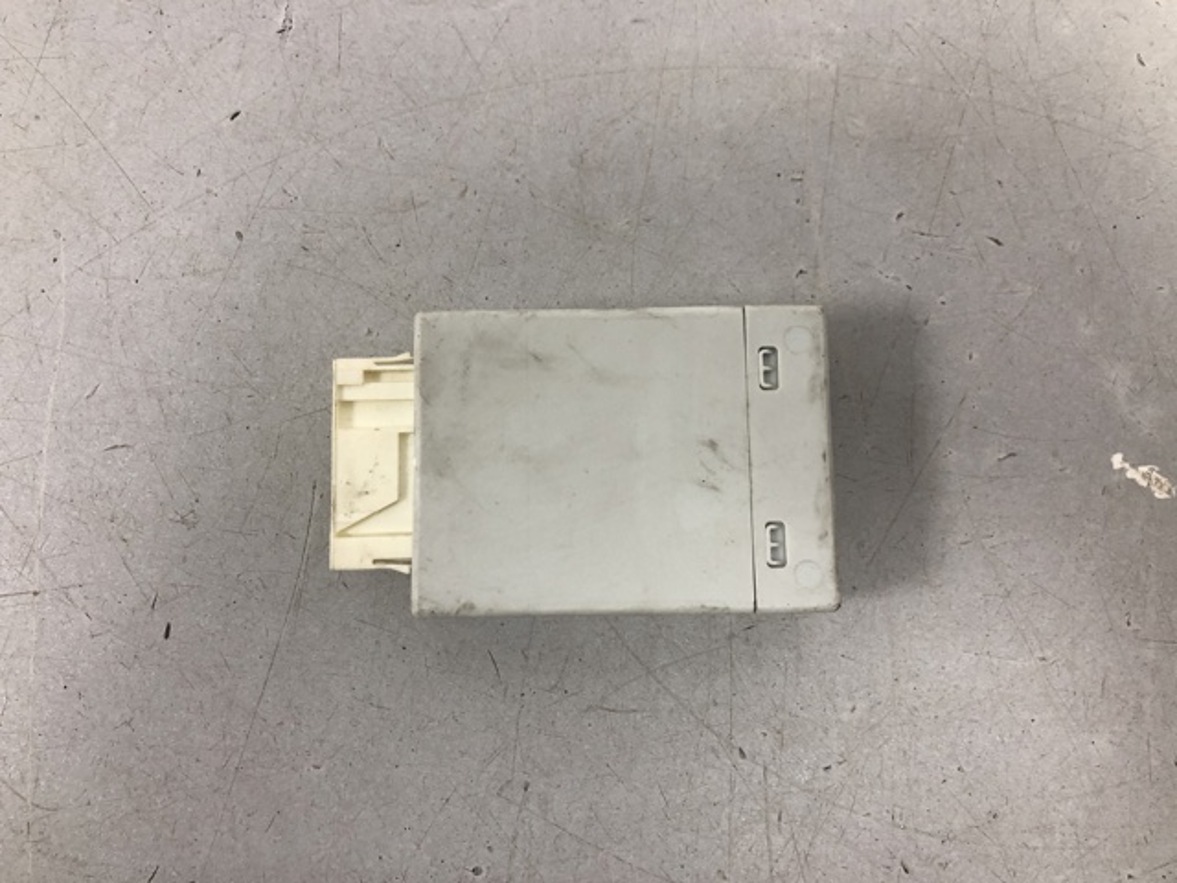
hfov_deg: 63.4
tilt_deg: -82.5
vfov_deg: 49.7
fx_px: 952
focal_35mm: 28
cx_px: 588
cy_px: 442
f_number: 1.8
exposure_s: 1/25
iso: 32
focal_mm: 4
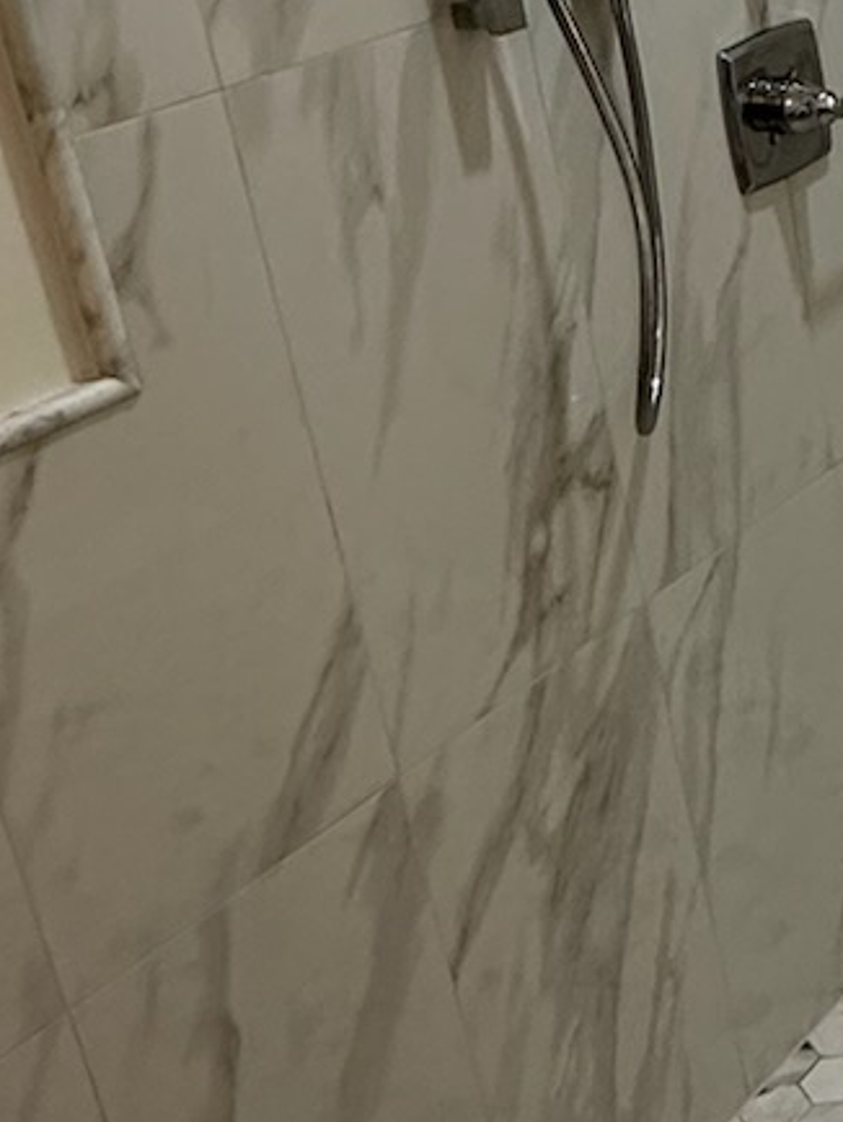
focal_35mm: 66
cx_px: 1378
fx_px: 2141
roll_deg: +4.3
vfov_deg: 28.7
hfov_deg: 18.7
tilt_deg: -19.2
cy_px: 217
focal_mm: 2.22
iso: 160
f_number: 2.2
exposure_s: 1/60
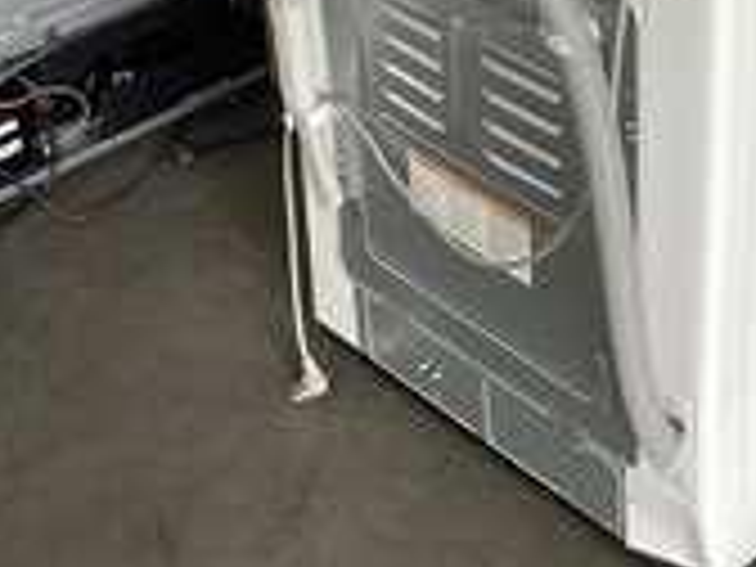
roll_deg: +0.7
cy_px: 27
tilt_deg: -26.3
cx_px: 590
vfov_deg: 19.4
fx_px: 1616
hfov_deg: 25.9
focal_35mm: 74
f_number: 2.4
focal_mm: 3.3
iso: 40
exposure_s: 1/120
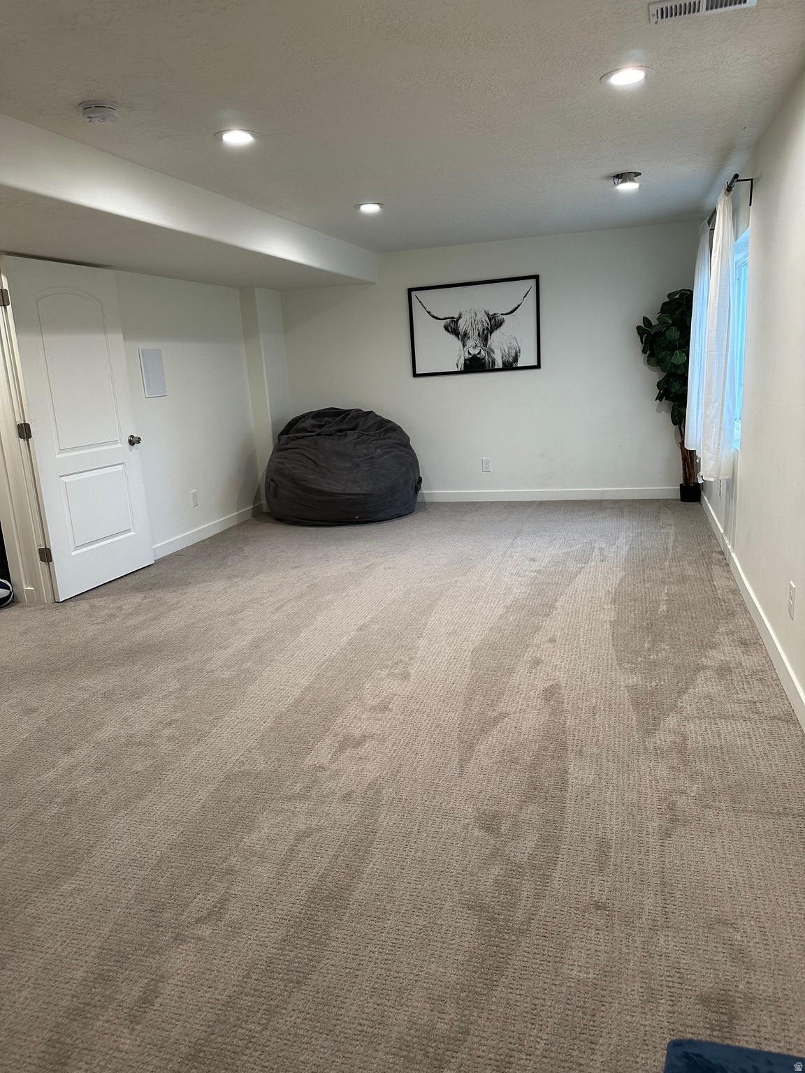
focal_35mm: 24
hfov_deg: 56.8
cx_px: 402
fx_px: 744
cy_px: 536
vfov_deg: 71.6
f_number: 1.78
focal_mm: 6.86
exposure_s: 1/60
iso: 160
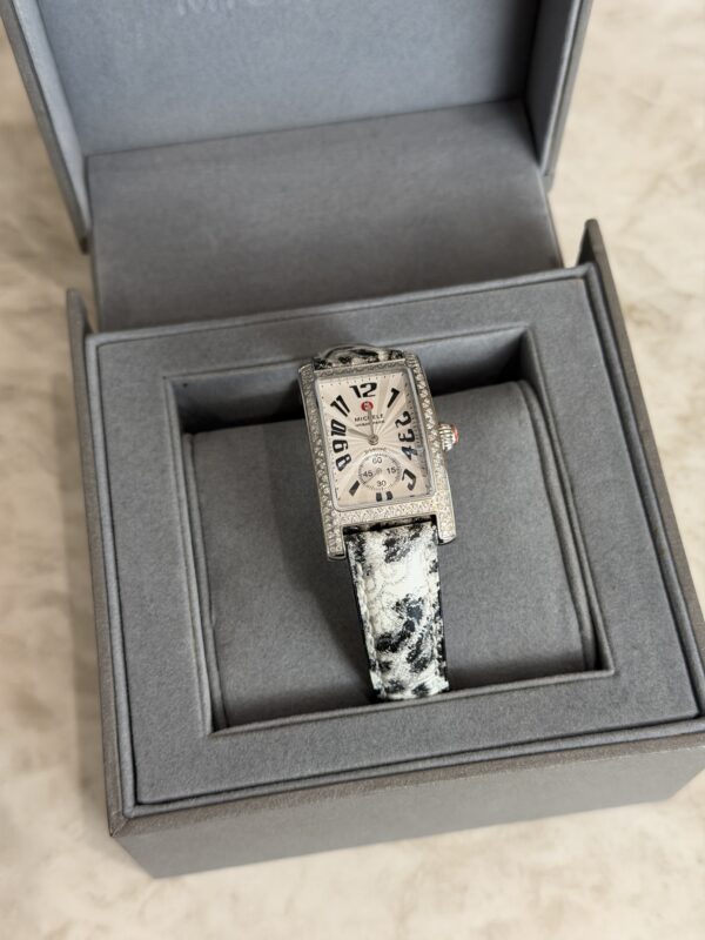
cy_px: 470
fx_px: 1303
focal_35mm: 48
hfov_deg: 30.3
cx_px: 352
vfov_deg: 39.7
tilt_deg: -66.4
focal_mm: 6.76
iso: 64
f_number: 1.78
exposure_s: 1/60
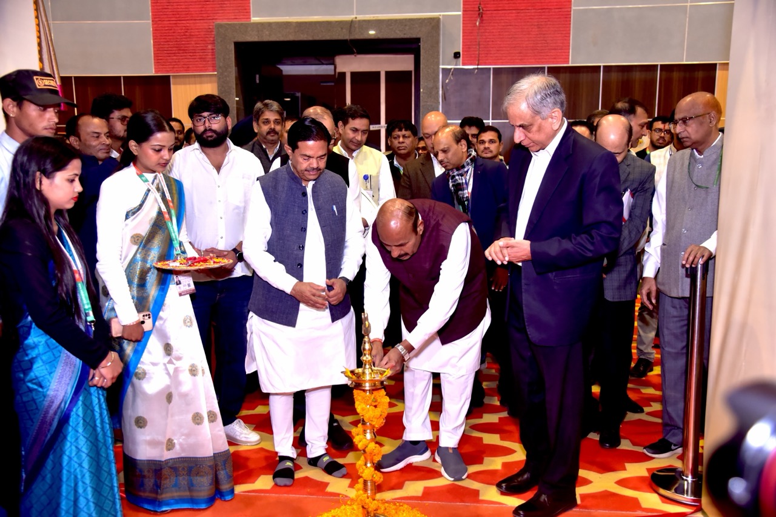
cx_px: 388
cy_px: 258
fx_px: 690
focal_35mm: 32
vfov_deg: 41.1
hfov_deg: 58.7
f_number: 4
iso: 1600
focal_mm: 32
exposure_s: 1/160
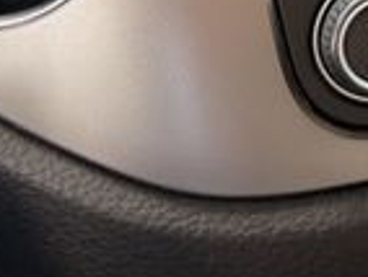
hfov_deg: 15.9
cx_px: 625
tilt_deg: -27.9
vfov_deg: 12.1
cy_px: -285
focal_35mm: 108
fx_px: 1150
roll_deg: -0.6
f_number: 1.78
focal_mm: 6.76
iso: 200
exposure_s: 1/95
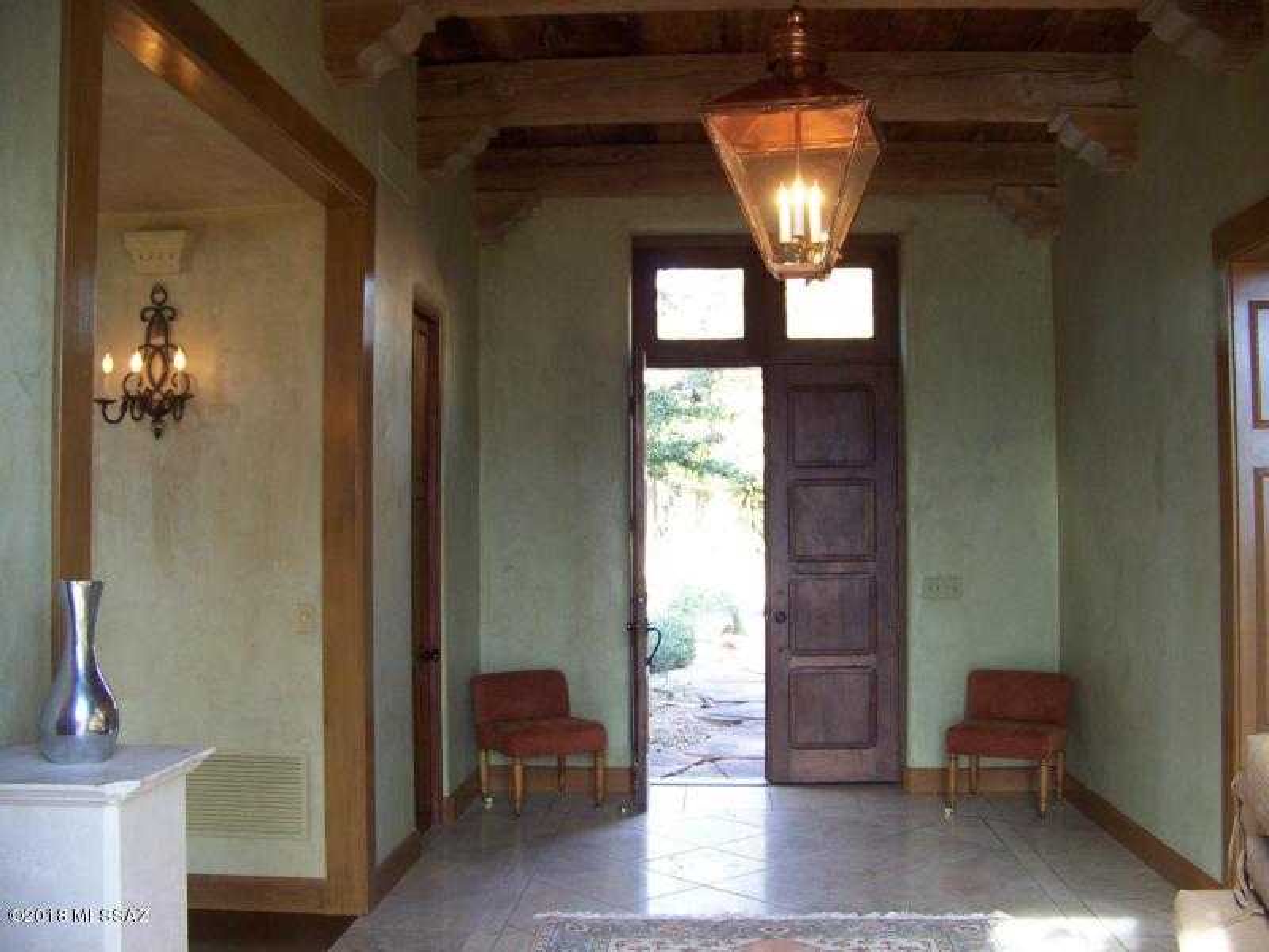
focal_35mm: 36
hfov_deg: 51.4
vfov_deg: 39.7
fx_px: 1320
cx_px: 634
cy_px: 476
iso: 125
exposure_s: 1/30
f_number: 2.8
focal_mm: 5.85
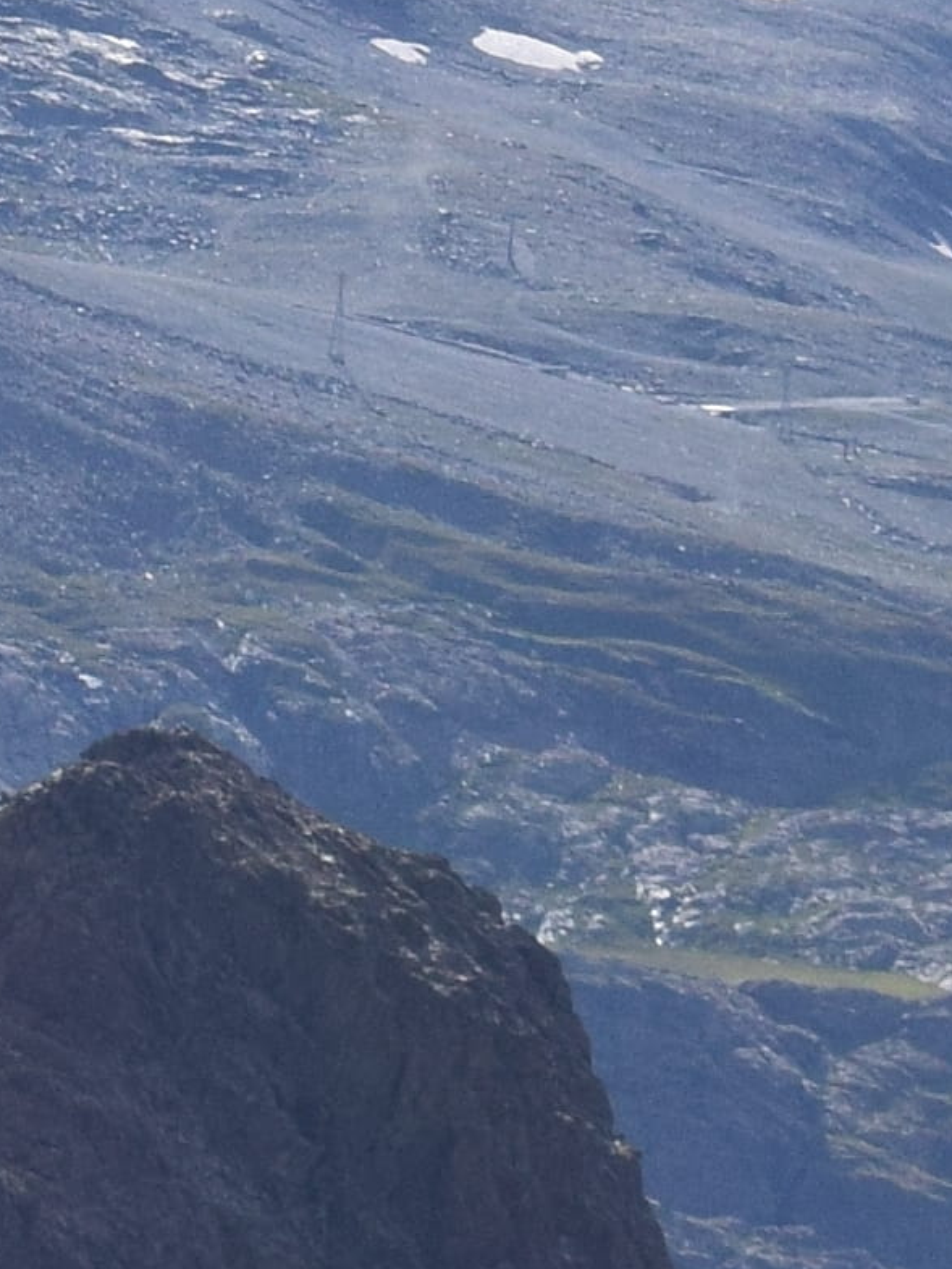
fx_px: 19393
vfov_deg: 3.7
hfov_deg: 2.8
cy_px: -1288
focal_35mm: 529
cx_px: -2145
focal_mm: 48
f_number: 11
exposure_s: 1/500
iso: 250
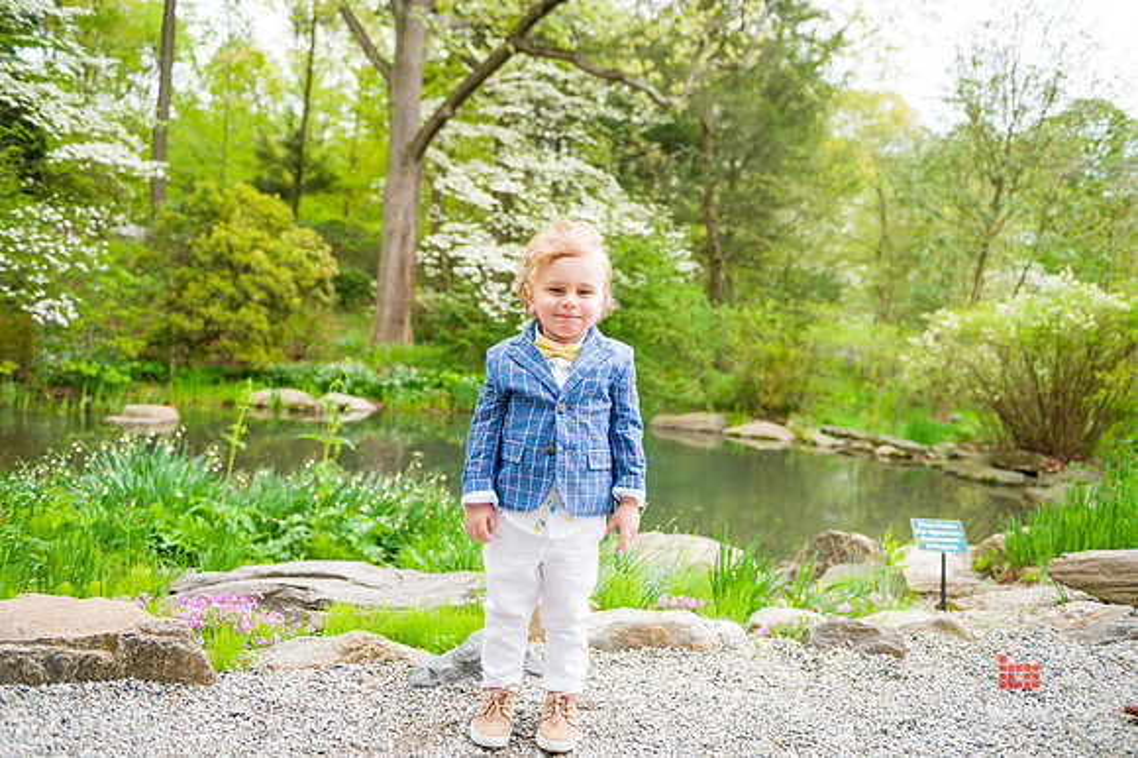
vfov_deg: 46.4
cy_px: 379
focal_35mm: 28
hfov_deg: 65.5
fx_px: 885
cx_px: 569
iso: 200
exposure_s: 1/320
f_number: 3.5
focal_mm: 28
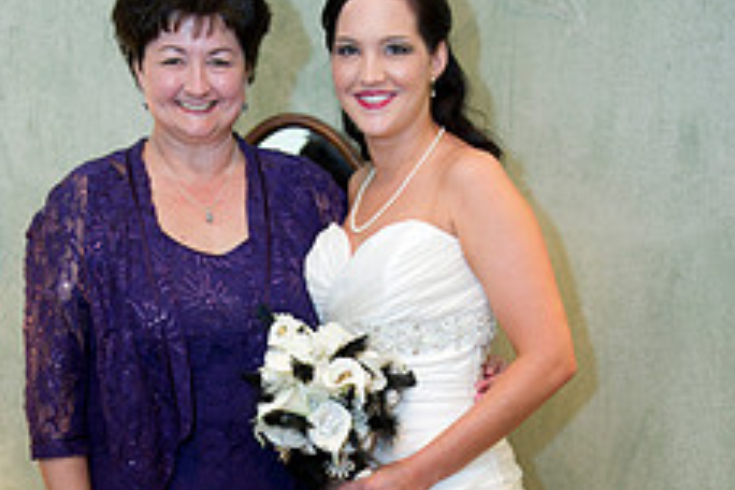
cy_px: 564
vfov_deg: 20.4
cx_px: 301
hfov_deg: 31.8
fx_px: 1286
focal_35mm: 63
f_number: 2.8
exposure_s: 1/100
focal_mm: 32
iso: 800
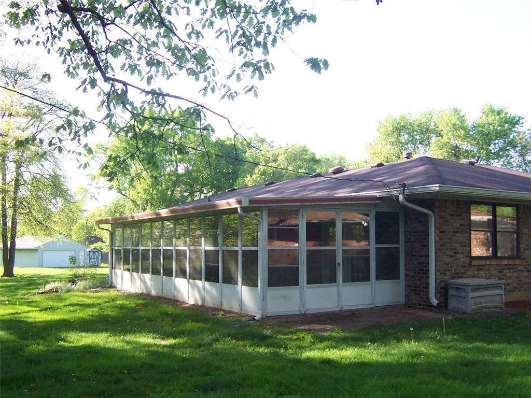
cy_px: 199
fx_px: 552
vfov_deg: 39.7
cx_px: 266
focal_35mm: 36
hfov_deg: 51.4
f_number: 3.4
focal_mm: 5.6
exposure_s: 1/180
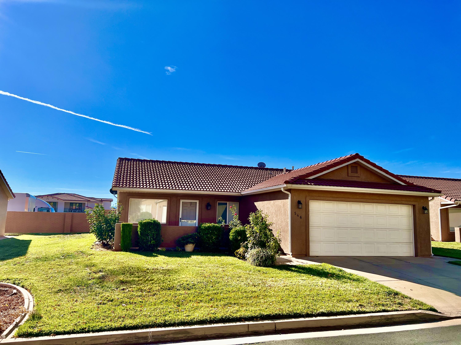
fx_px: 346
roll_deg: -1.6
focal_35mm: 26
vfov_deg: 53.1
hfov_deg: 67.3
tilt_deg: +6.7
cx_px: 230
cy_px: 172
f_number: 1.5
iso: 50
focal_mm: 5.7
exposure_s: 1/5319
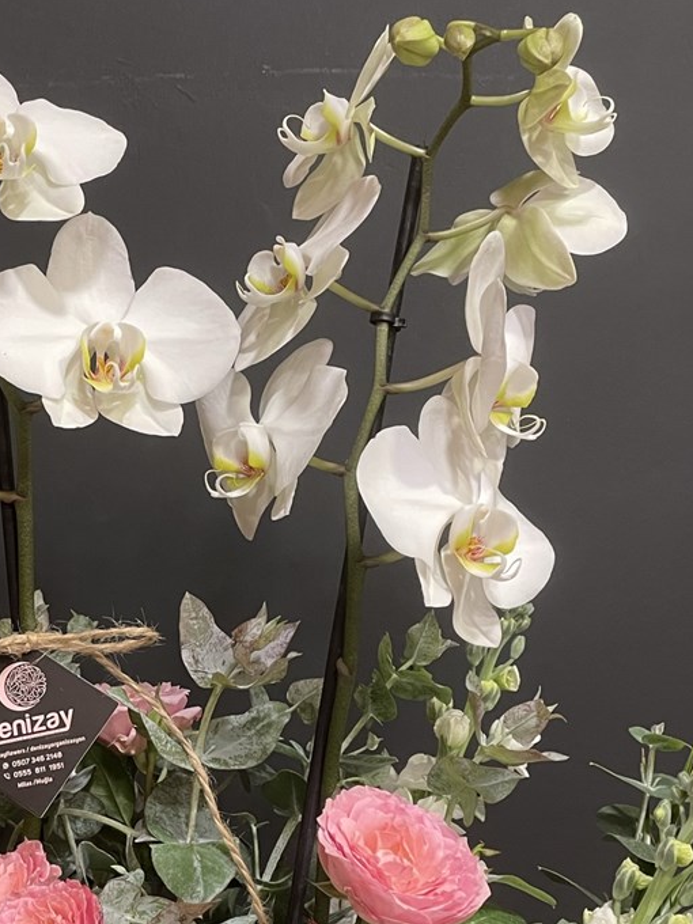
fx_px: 1361
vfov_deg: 37.2
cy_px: 593
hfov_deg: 28.0
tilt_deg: +2.2
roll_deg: +0.4
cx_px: 145
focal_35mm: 51
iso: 250
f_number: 1.6
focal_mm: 4.2
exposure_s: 1/50
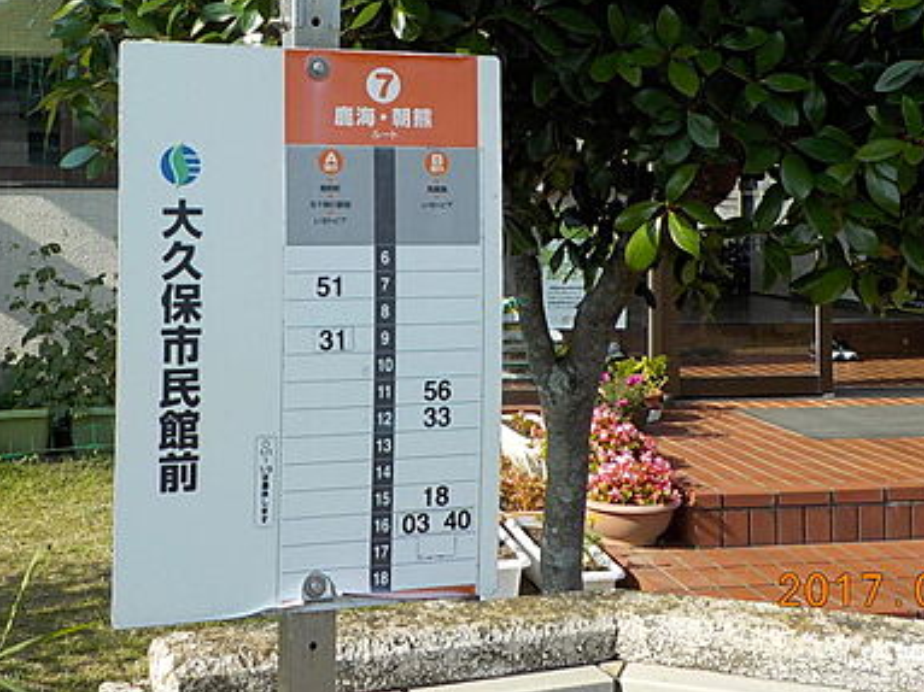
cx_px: 388
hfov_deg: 40.3
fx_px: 1254
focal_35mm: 47
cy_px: 162
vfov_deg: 30.3
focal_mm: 4.1
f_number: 3.3
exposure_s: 1/800
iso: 125
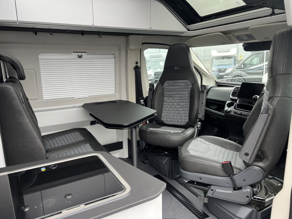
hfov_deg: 67.3
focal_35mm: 26
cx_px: 146
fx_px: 219
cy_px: 110
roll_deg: -0.7
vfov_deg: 53.1
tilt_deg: -14.3
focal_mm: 5.7
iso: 125
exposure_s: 1/121
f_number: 1.5
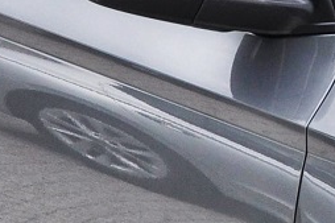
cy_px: 233
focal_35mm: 359
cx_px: 518
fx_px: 3338
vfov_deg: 3.8
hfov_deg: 5.7
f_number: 10
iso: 250
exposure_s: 1/400
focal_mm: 32
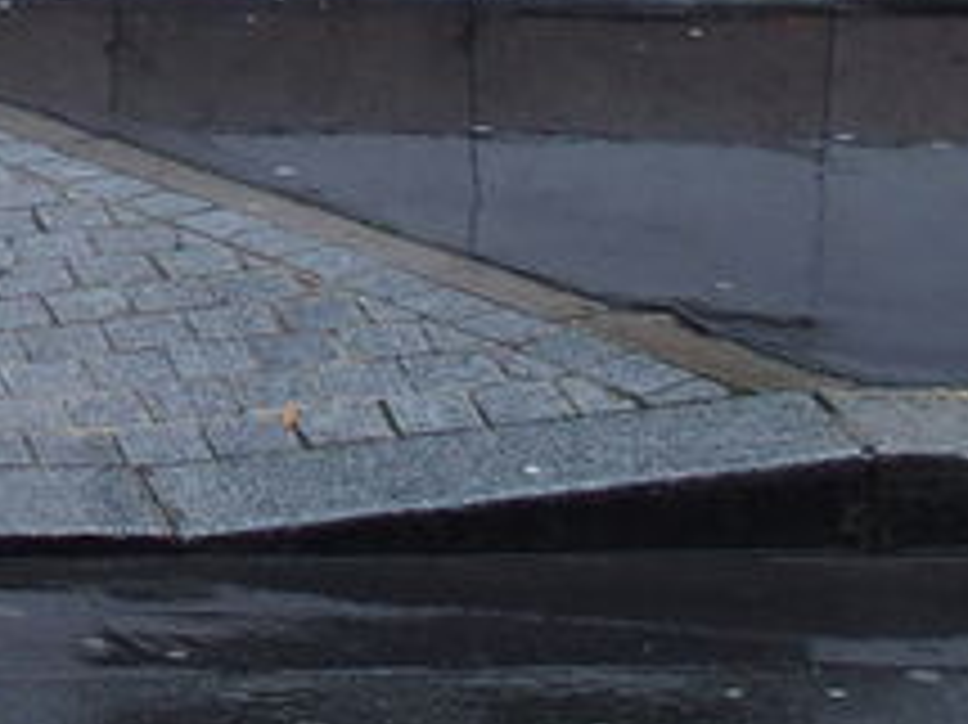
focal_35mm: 163
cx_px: -671
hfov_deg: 11.4
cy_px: -576
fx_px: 4556
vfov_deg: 8.7
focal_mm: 7.4
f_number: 2.8
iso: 250
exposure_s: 1/30
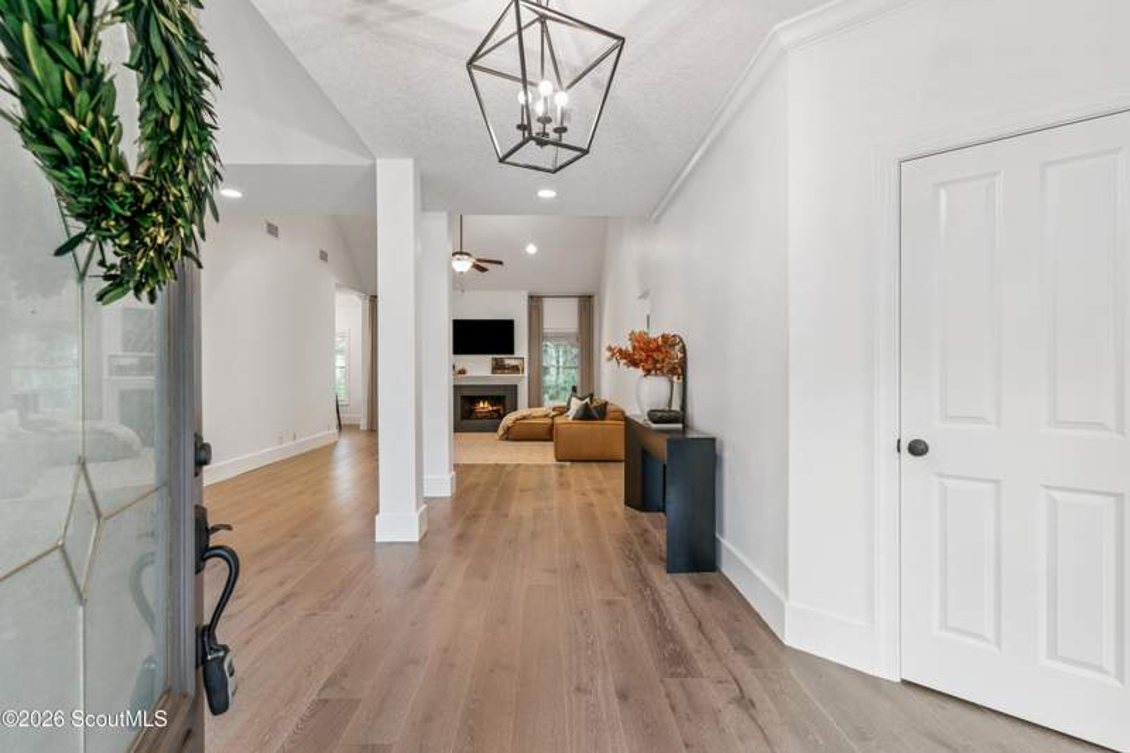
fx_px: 533
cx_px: 565
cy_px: 376
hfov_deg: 93.3
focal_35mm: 17
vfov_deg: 70.4
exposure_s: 1/6
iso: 250
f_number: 8
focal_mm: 17
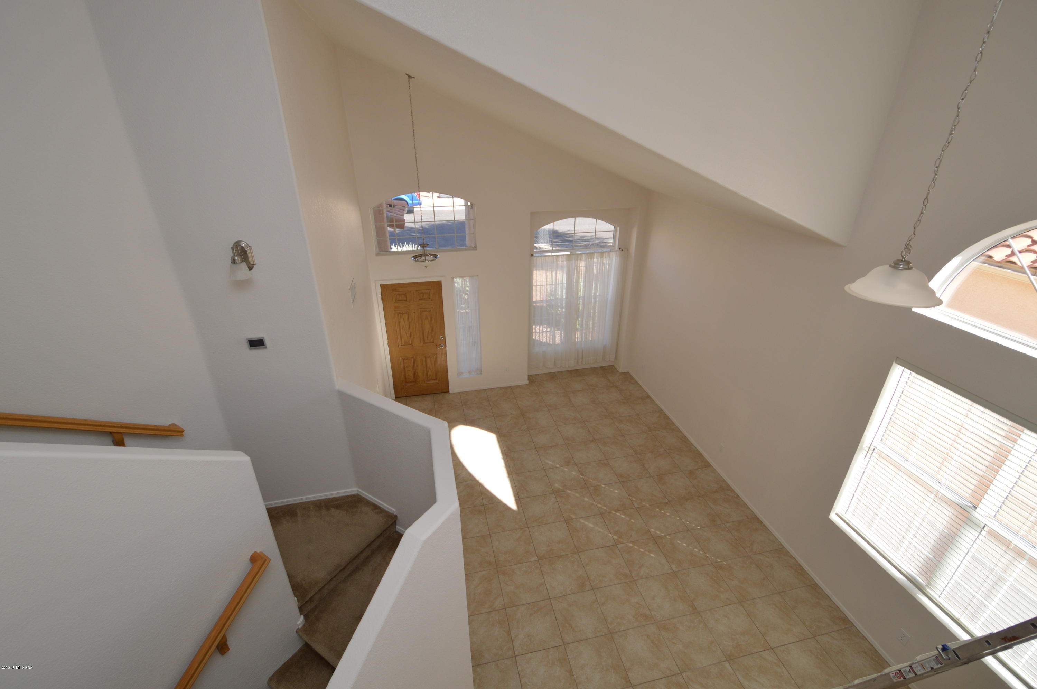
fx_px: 432
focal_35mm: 15
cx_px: 518
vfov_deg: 77.2
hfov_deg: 100.4
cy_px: 344
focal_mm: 10
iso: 280
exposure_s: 1/125
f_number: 5.6
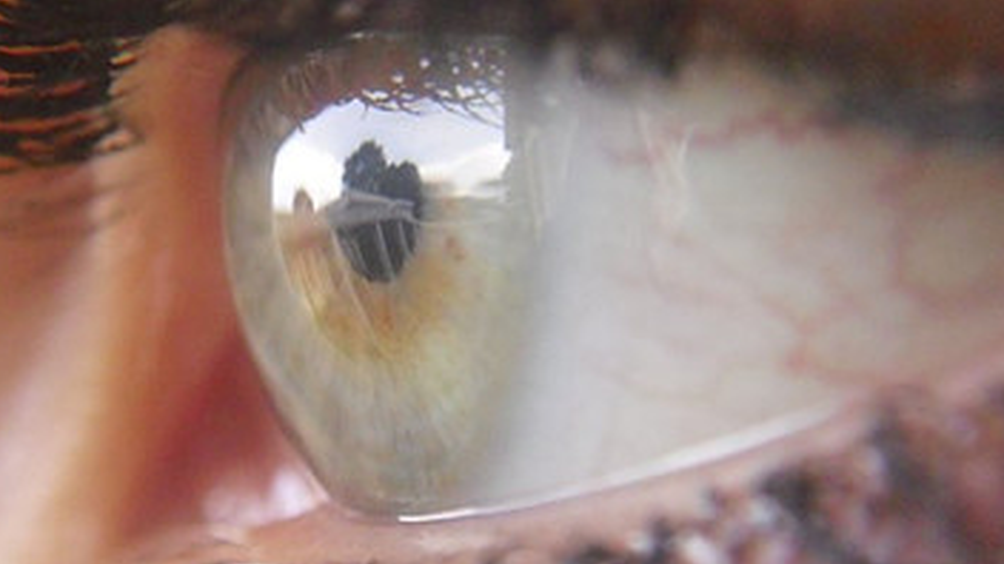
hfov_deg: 26.5
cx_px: 242
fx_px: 2103
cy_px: 275
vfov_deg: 15.3
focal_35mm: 79
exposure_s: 1/60
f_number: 3.4
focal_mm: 7.7
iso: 400
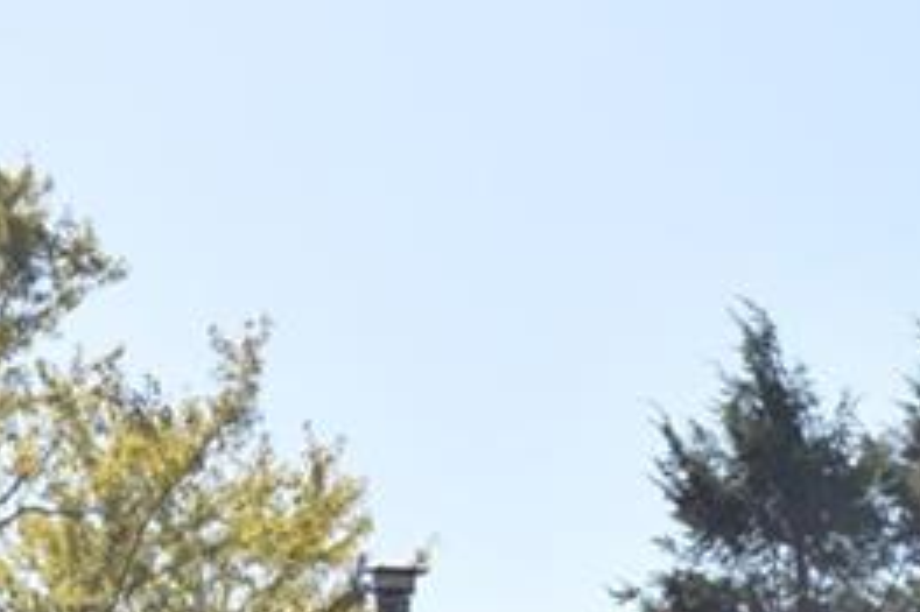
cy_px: 997
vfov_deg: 6.1
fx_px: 5670
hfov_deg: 9.2
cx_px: 889
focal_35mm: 222
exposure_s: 1/320
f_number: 9
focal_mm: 38
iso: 200
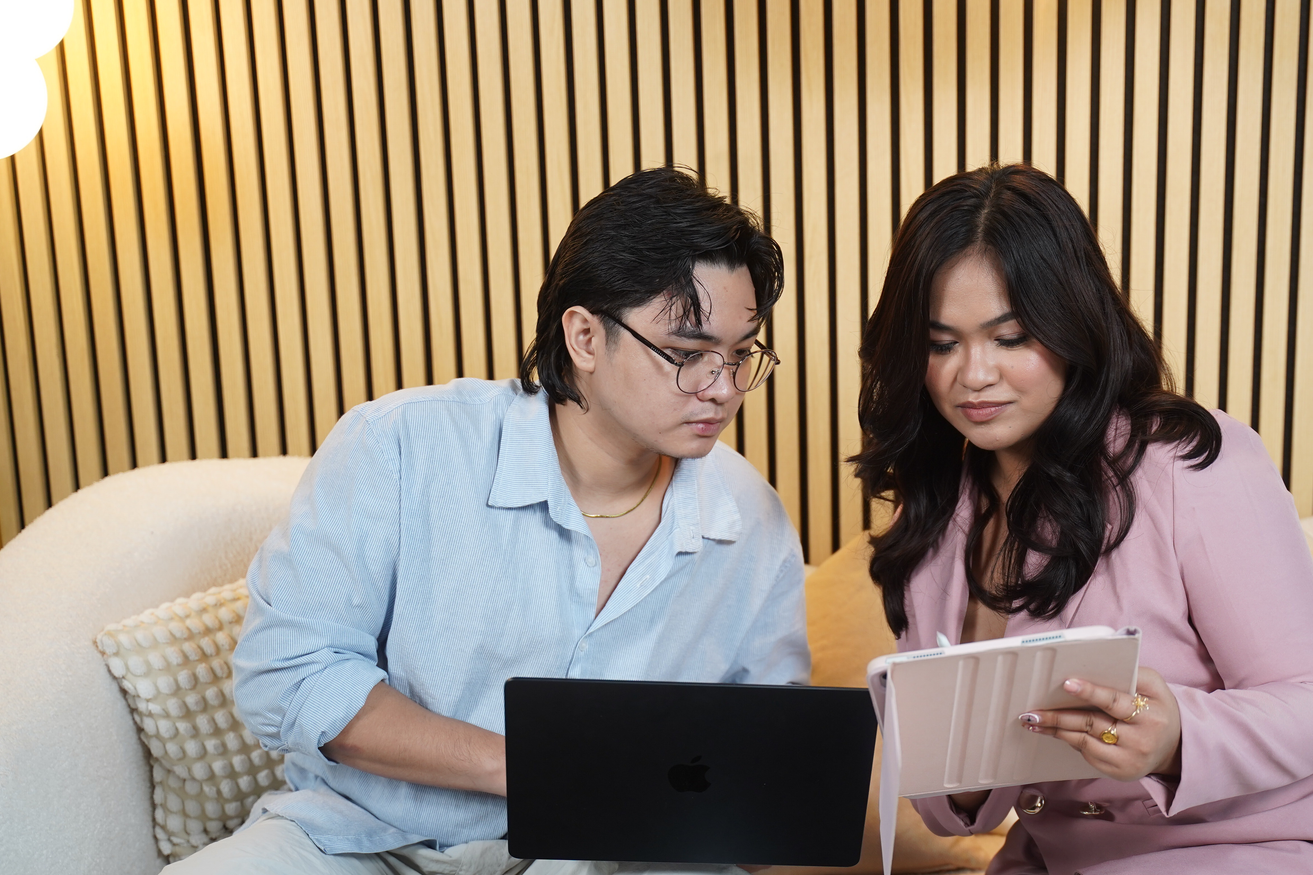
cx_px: 841
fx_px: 2115
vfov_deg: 23.4
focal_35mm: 58
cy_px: 477
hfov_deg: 34.3
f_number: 2.8
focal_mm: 45
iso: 500
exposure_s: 1/100
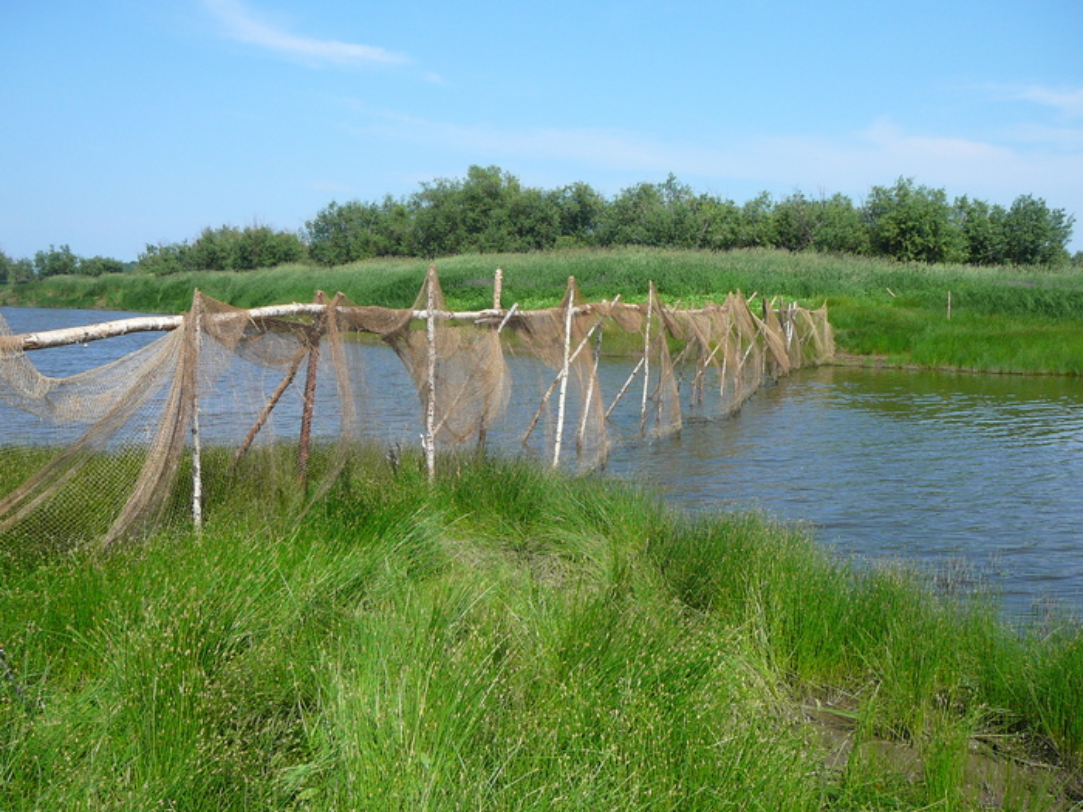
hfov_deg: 52.6
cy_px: 406
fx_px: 1095
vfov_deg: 40.7
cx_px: 542
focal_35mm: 35
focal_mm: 5.2
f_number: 5
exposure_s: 1/400
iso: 80
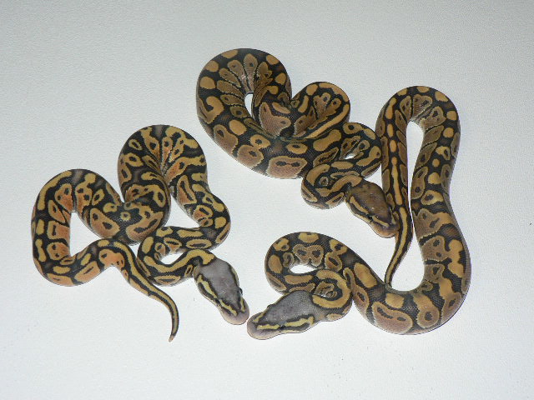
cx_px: 267
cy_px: 200
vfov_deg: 22.3
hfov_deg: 29.4
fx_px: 1018
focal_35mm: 66
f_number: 3.2
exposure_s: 1/60
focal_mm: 11
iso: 100
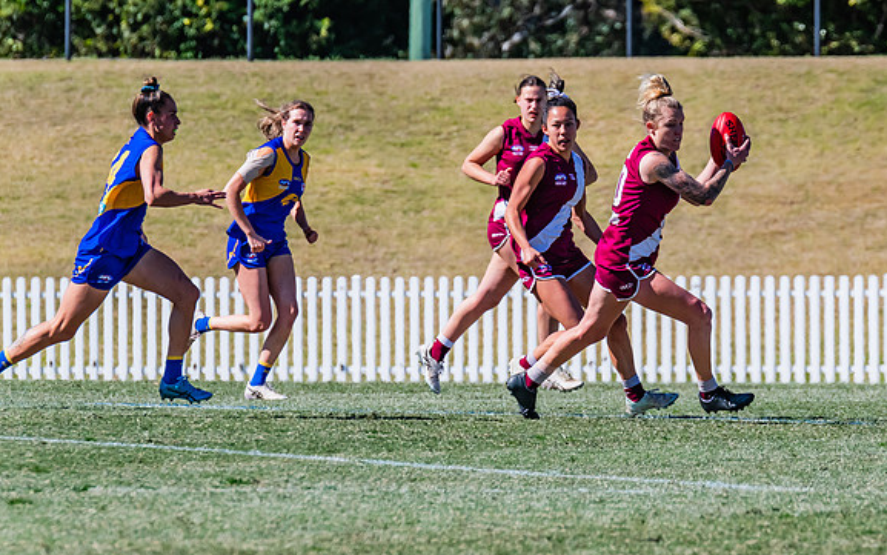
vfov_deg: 2.0
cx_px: 684
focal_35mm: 661
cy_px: 292
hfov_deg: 3.2
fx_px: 15983
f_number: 11
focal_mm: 420
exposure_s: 1/1600
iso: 800
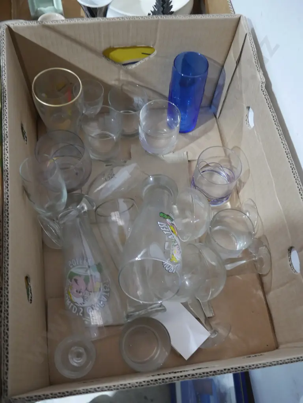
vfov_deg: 60.0
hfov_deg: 46.8
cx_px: 152
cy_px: 202
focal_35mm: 30
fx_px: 350
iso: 2500
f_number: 3.6
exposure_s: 1/60
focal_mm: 15
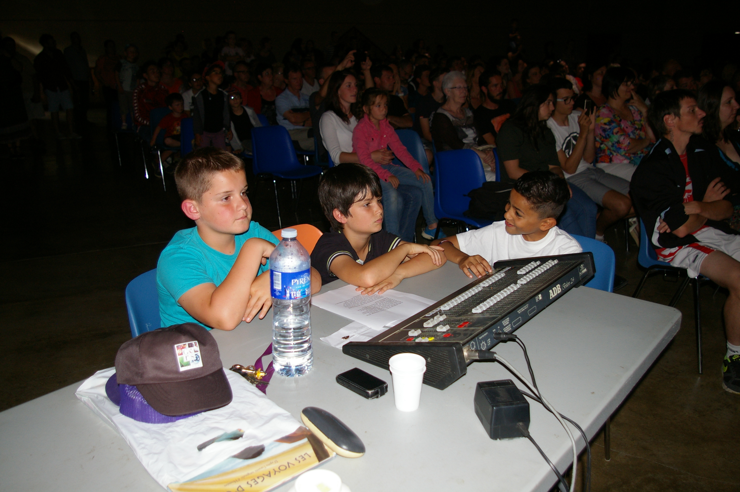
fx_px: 647
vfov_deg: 41.6
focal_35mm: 32
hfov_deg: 59.5
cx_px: 370
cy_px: 246
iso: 400
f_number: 4.5
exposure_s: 1/30
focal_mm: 21
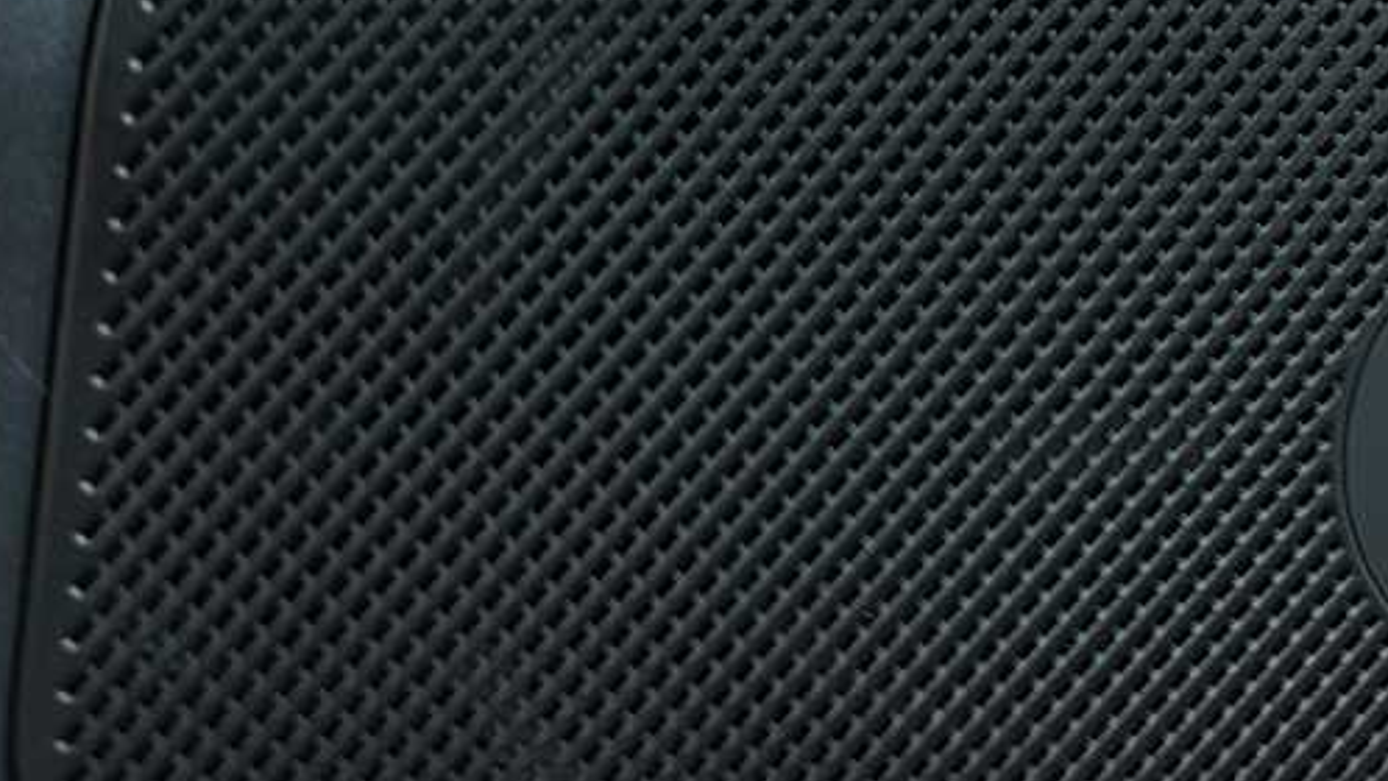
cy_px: 297
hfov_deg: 20.0
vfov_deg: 12.0
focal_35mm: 101
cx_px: 1591
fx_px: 3717
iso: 200
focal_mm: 24
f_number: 3.5
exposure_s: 1/30
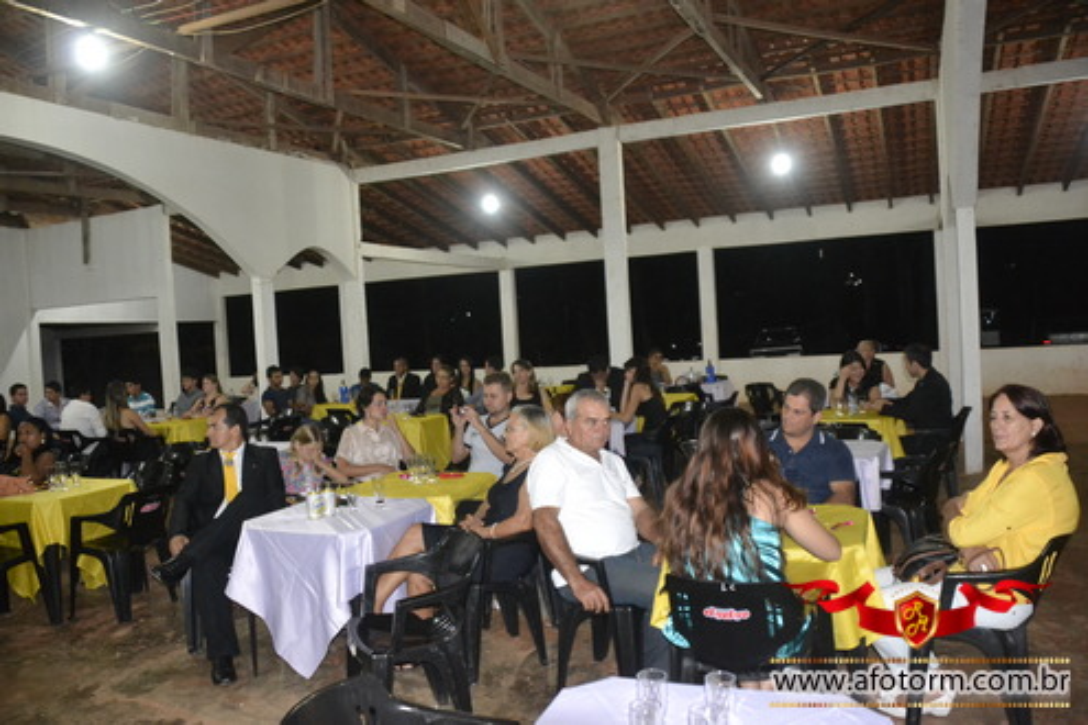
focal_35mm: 30
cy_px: 362
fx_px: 907
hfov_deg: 61.9
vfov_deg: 43.6
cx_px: 544
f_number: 3.5
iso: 3200
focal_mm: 20
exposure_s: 1/60
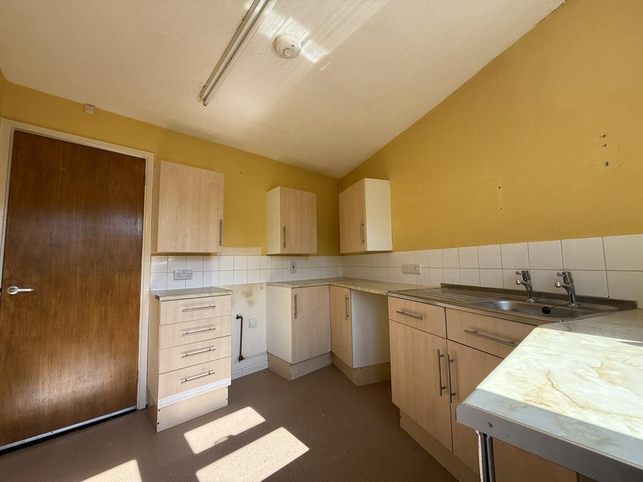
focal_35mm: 14
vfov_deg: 85.7
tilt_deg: +5.6
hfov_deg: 102.1
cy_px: 241
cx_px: 322
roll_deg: +1.3
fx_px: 260
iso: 50
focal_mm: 2.22
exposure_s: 1/190
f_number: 2.2
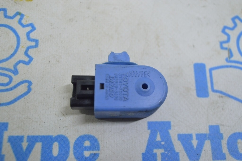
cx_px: 121
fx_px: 302
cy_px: 80
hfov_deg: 43.6
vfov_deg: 29.8
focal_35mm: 45
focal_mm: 30
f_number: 4.2
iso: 400
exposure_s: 1/40
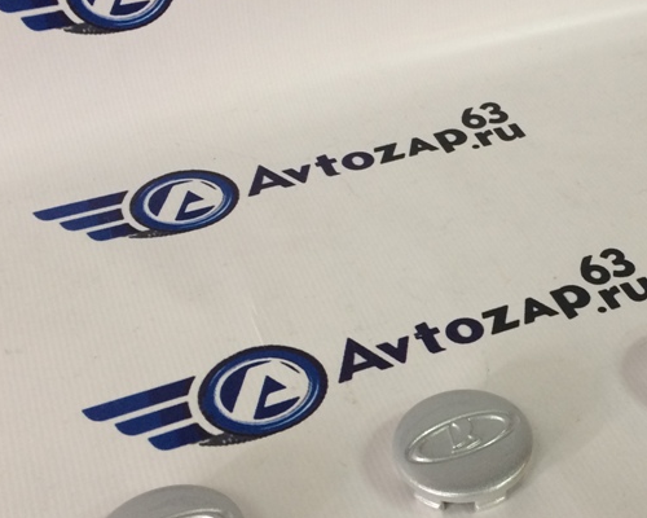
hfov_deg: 31.3
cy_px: 276
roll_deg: -3.8
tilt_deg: -42.7
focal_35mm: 58
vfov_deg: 26.2
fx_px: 1111
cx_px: 553
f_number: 2.2
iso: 64
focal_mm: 4.15
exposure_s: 1/33
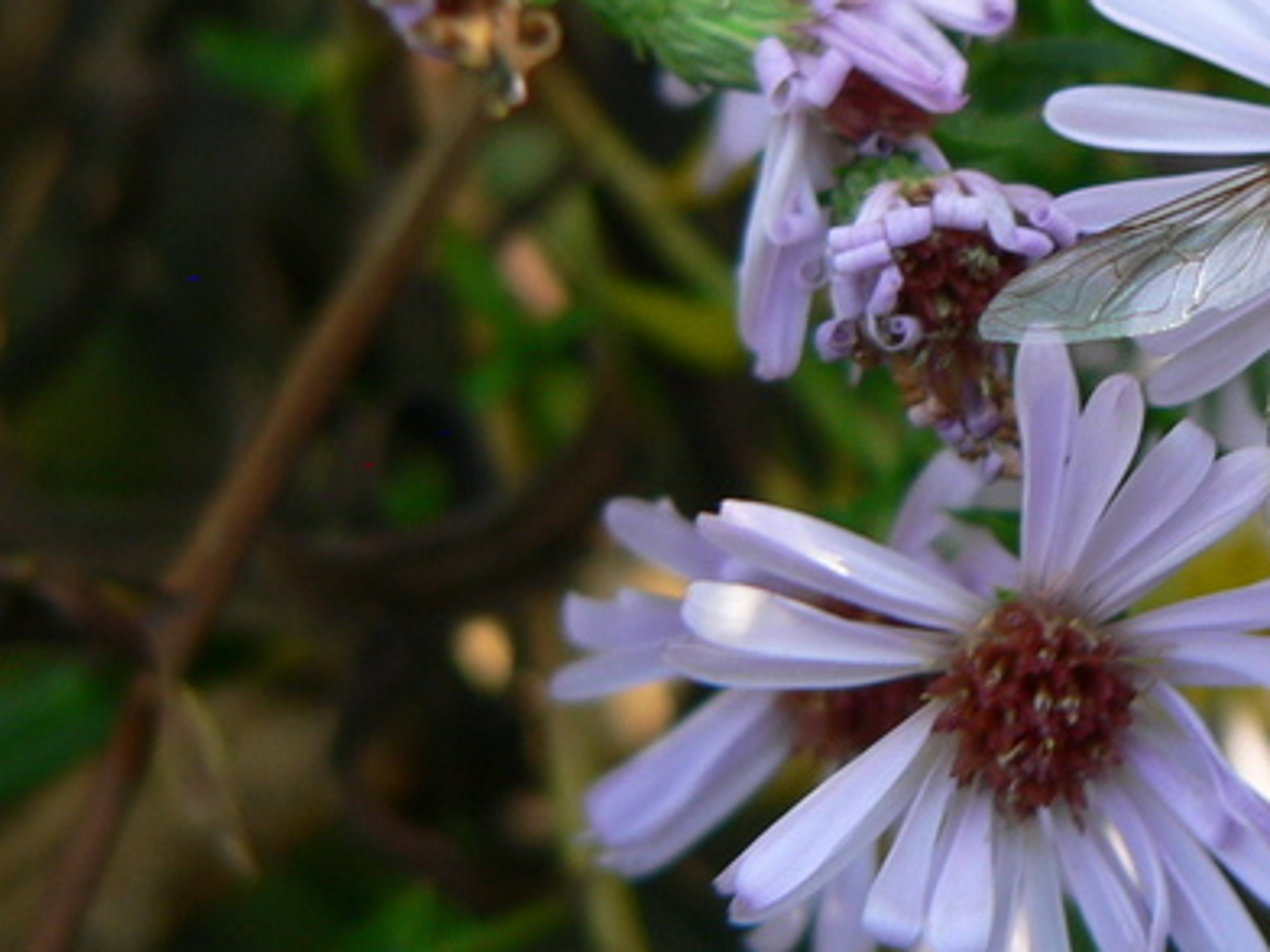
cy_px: 272
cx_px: 1353
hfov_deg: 12.0
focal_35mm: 163
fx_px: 5980
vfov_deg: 9.1
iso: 80
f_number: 2.8
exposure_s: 1/80
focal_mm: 12.4
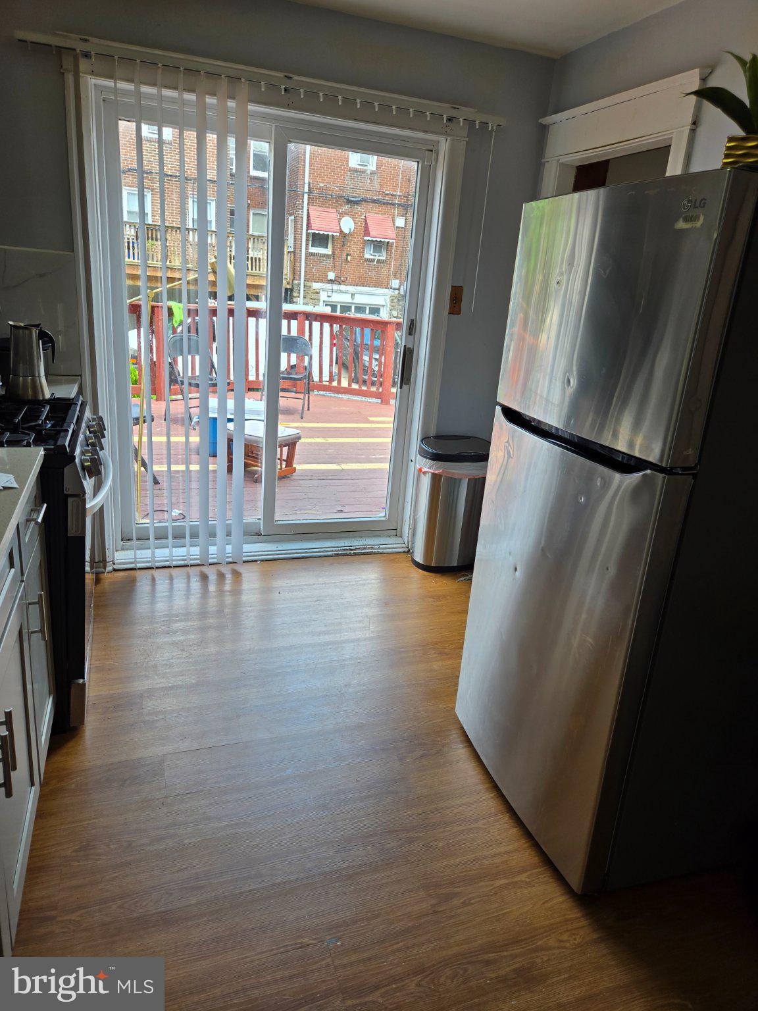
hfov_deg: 58.9
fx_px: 672
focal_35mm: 23
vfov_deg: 73.9
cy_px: 506
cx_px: 379
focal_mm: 5.4
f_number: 1.8
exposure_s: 1/219
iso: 25
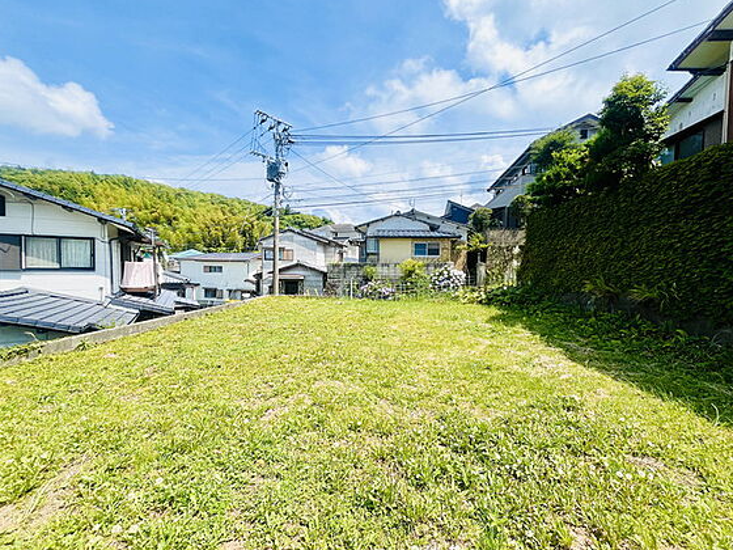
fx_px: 318
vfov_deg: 81.7
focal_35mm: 15
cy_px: 280
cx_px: 382
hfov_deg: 98.1
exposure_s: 1/943
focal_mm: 1.54
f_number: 2.4
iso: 32
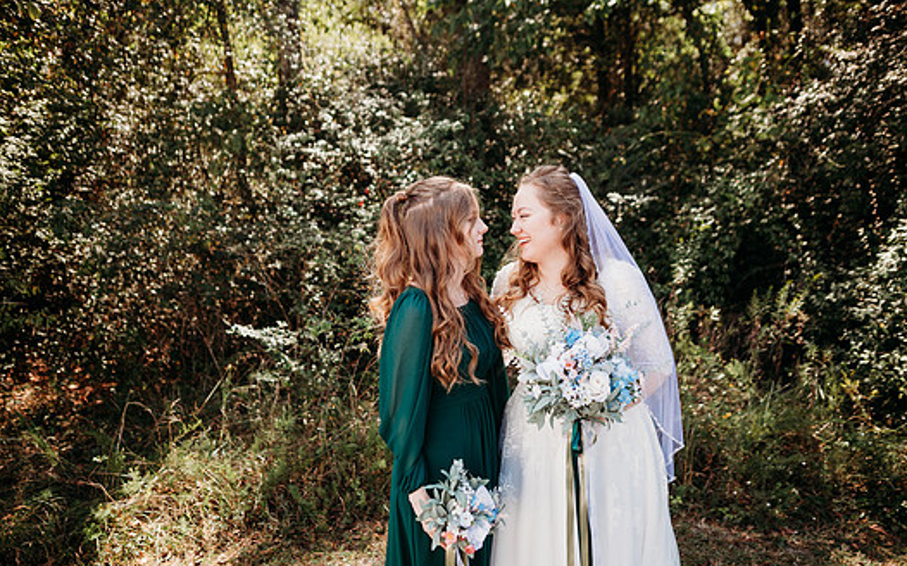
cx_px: 464
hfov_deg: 68.4
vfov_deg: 45.9
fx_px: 667
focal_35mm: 27
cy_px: 303
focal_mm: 24
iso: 100
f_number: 2.2
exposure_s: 1/800
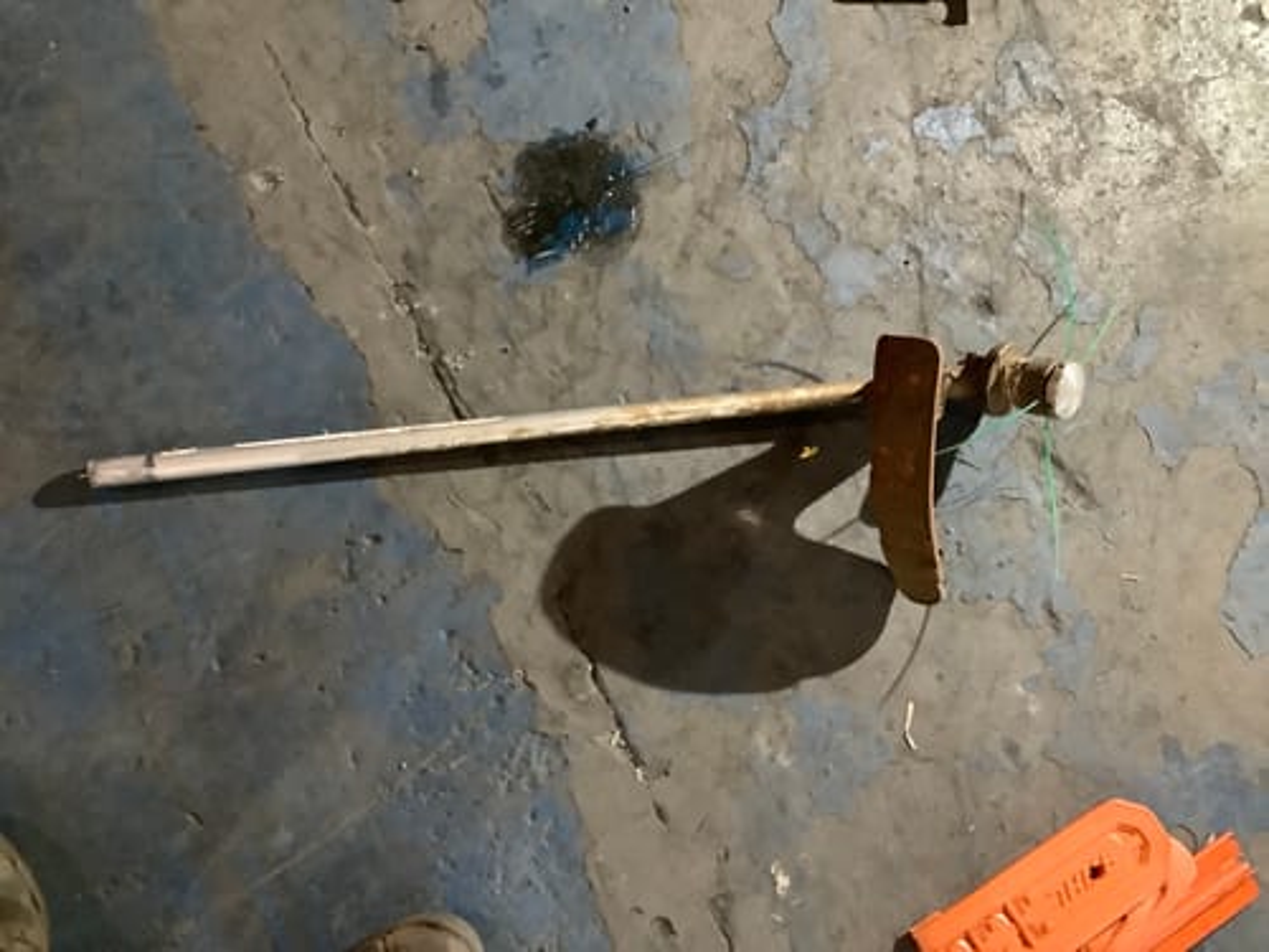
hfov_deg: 58.4
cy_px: 476
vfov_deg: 45.4
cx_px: 634
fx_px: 1136
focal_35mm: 31
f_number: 2.4
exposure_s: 1/20
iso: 640
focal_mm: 3.3
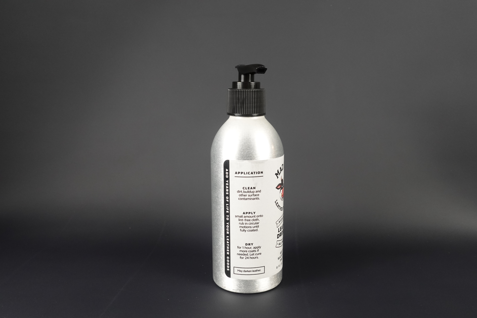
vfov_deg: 40.0
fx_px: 437
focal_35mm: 33
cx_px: 238
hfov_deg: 57.2
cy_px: 159
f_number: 5.6
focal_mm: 12.65
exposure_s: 1/20
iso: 800
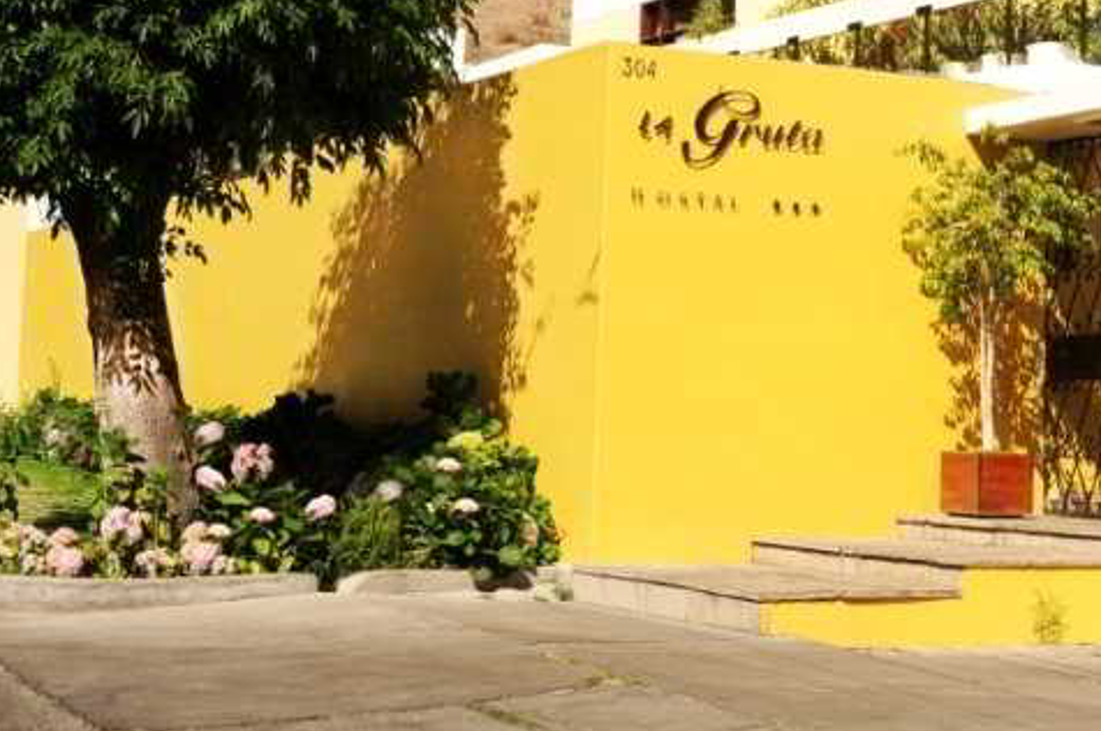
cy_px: 162
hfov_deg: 27.3
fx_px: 2260
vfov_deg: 18.2
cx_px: 648
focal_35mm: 74
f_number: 14
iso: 200
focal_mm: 44
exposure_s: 1/125
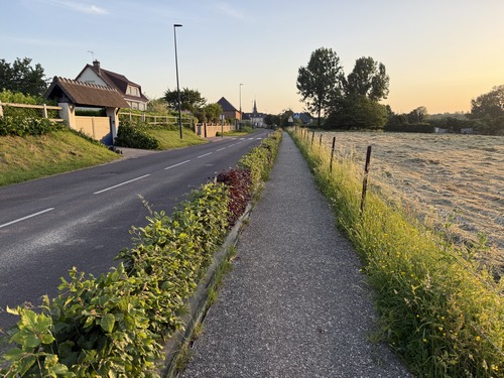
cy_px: 189
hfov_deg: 71.6
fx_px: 349
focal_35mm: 24
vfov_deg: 56.8
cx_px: 252
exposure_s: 1/1018
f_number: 1.78
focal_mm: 6.76
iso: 80
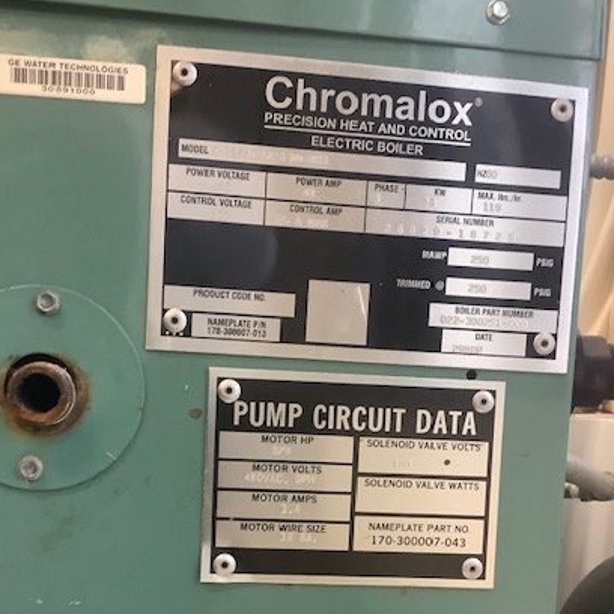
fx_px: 863
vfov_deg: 38.3
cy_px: 448
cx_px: 292
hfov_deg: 39.2
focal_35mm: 43
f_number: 2.4
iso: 320
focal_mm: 3.3
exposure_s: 1/60
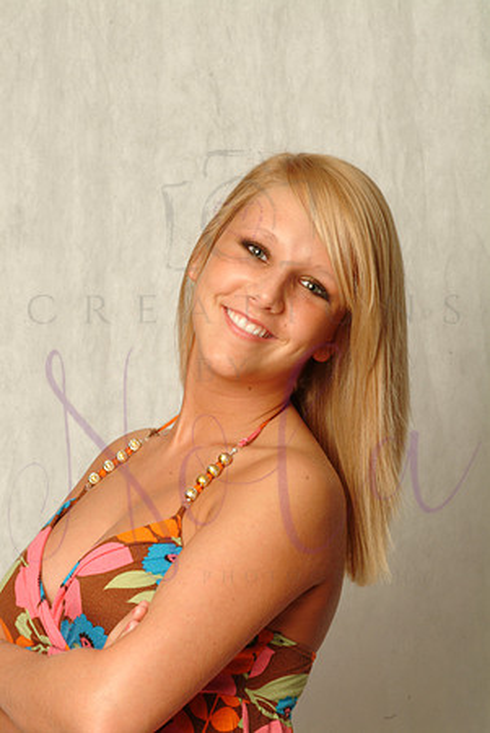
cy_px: 366
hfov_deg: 8.7
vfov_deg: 13.0
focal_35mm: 158
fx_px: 3208
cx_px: 245
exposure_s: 1/125
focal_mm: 105
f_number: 11
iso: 400
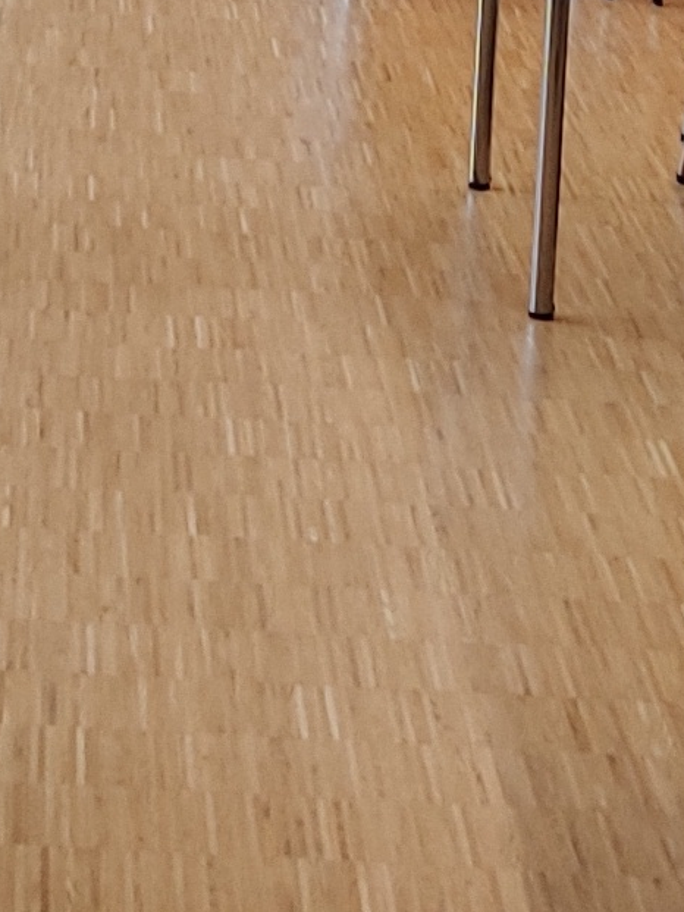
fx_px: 4583
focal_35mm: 174
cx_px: -51
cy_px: -316
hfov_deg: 8.5
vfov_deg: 11.1
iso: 100
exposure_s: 1/114
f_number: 1.65
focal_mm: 4.75
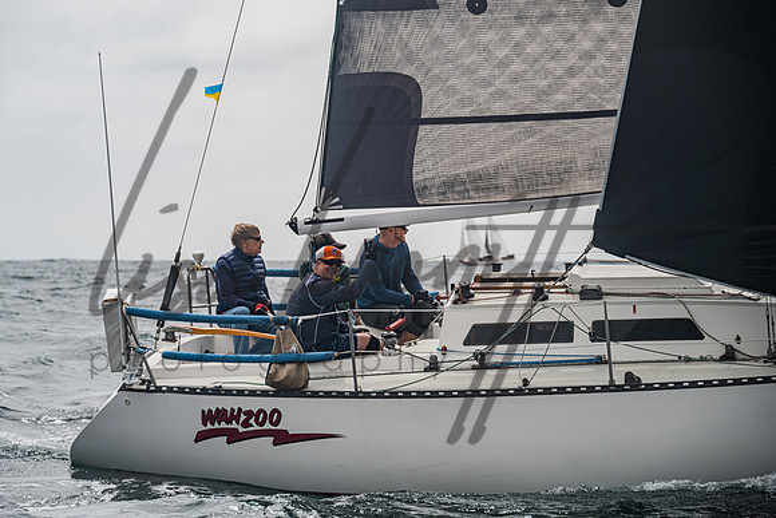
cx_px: 357
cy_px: 248
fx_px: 3200
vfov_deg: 9.3
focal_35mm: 148
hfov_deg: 13.8
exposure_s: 1/640
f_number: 6.3
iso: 160
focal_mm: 135
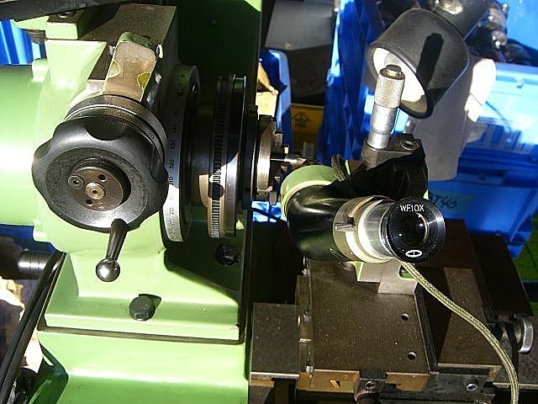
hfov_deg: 49.0
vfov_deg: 37.7
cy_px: 202
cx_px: 269
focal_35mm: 38
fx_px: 591
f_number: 4.3
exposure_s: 1/200
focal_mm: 6.2
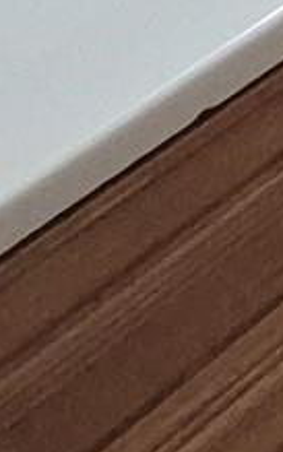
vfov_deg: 10.7
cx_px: 1351
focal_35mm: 129
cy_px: -929
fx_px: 1591
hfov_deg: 6.5
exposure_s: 1/60
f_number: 2.2
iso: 320
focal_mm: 1.74
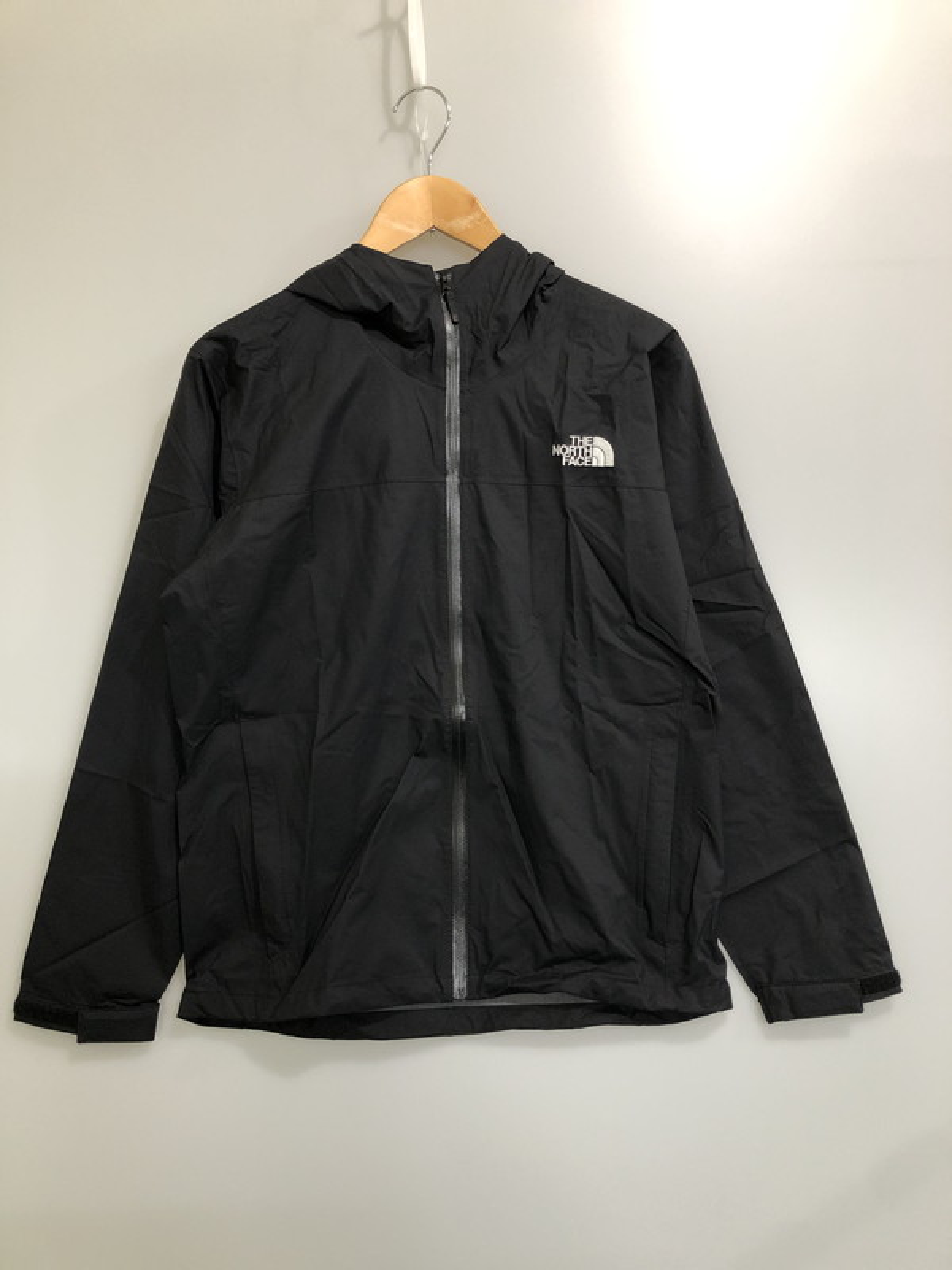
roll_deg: +2.5
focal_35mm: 28
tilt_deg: -17.1
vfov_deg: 63.4
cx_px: 476
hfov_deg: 49.7
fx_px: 1027
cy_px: 635
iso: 64
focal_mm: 3.99
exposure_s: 1/17
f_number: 1.8
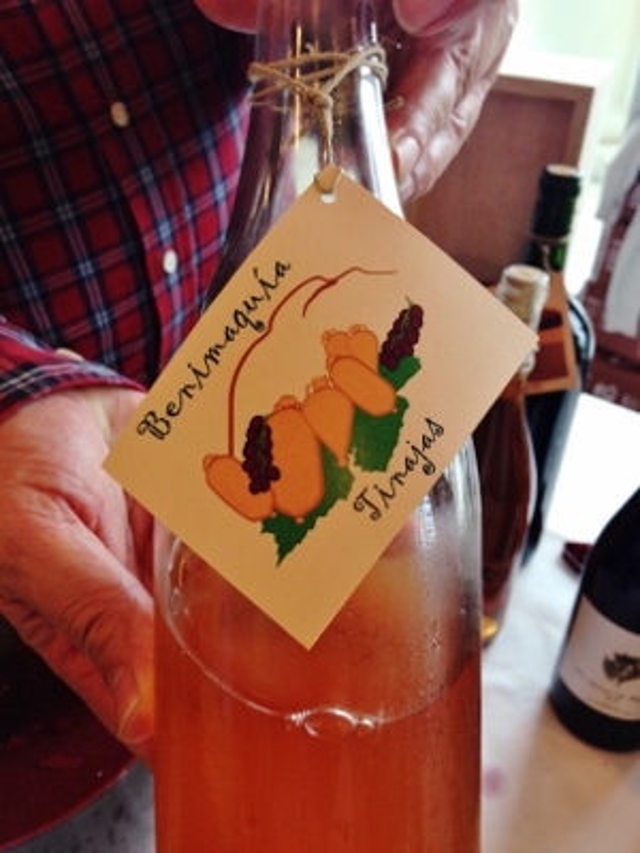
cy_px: 426
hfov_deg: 42.9
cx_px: 320
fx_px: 813
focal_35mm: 33
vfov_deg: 55.4
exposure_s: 1/120
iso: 80
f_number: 2.4
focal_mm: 4.12
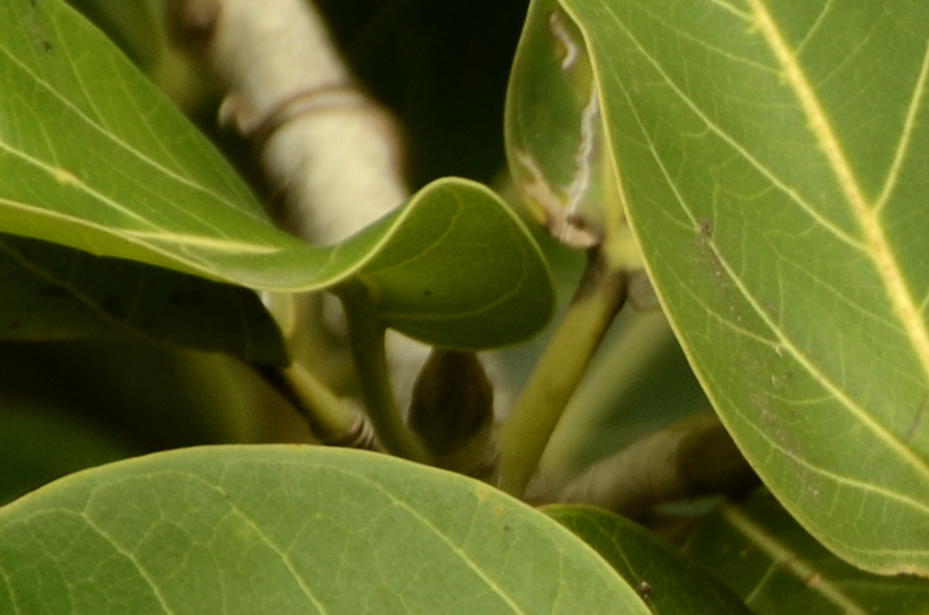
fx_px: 51226
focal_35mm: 1989
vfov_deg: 0.7
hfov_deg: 1.0
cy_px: 783
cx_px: 1108
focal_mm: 240
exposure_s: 1/200
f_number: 5.6
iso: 200
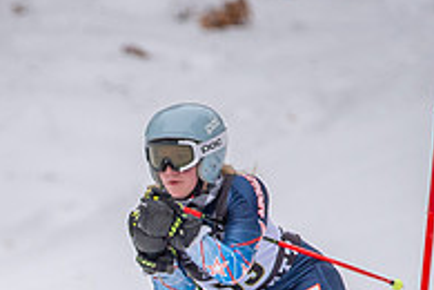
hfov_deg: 1.6
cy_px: 402
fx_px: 15779
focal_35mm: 1309
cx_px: -2
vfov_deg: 1.1
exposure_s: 1/4000
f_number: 6.3
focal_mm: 440
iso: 2000
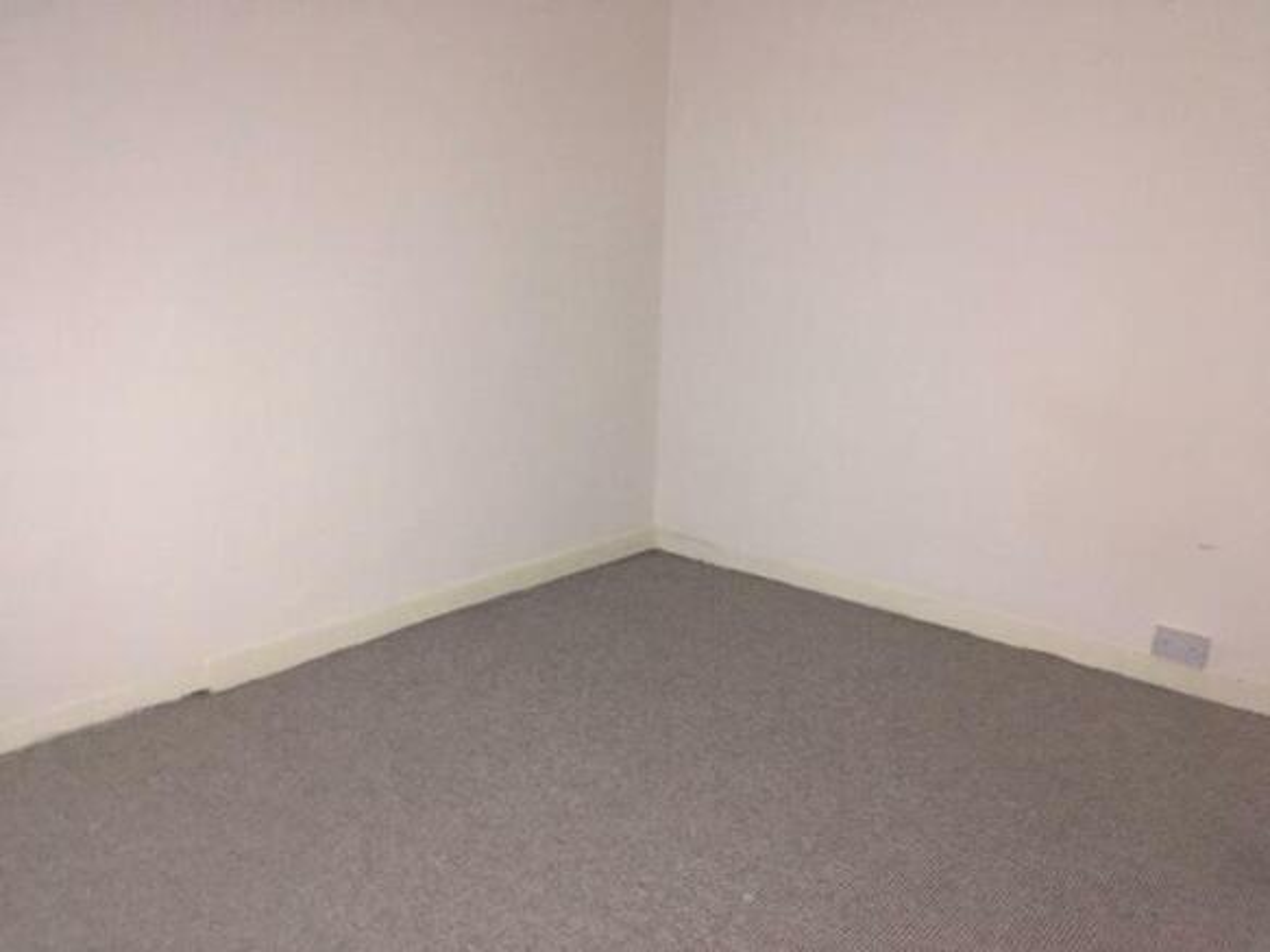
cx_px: 635
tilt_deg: -13.2
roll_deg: -2.0
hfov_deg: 61.7
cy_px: 476
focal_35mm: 29
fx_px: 1064
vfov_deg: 48.2
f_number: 2.2
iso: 250
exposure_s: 1/17
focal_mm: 4.15
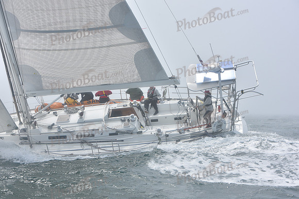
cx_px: 150
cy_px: 100
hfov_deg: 28.8
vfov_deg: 19.5
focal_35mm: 70
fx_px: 581
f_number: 10
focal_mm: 70
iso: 320
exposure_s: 1/800
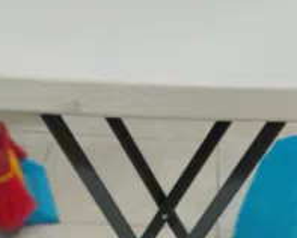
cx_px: 191
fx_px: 809
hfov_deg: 20.7
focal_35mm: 92
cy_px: 238
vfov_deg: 16.4
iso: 388
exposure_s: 1/33.3
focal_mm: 4.25
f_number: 1.8
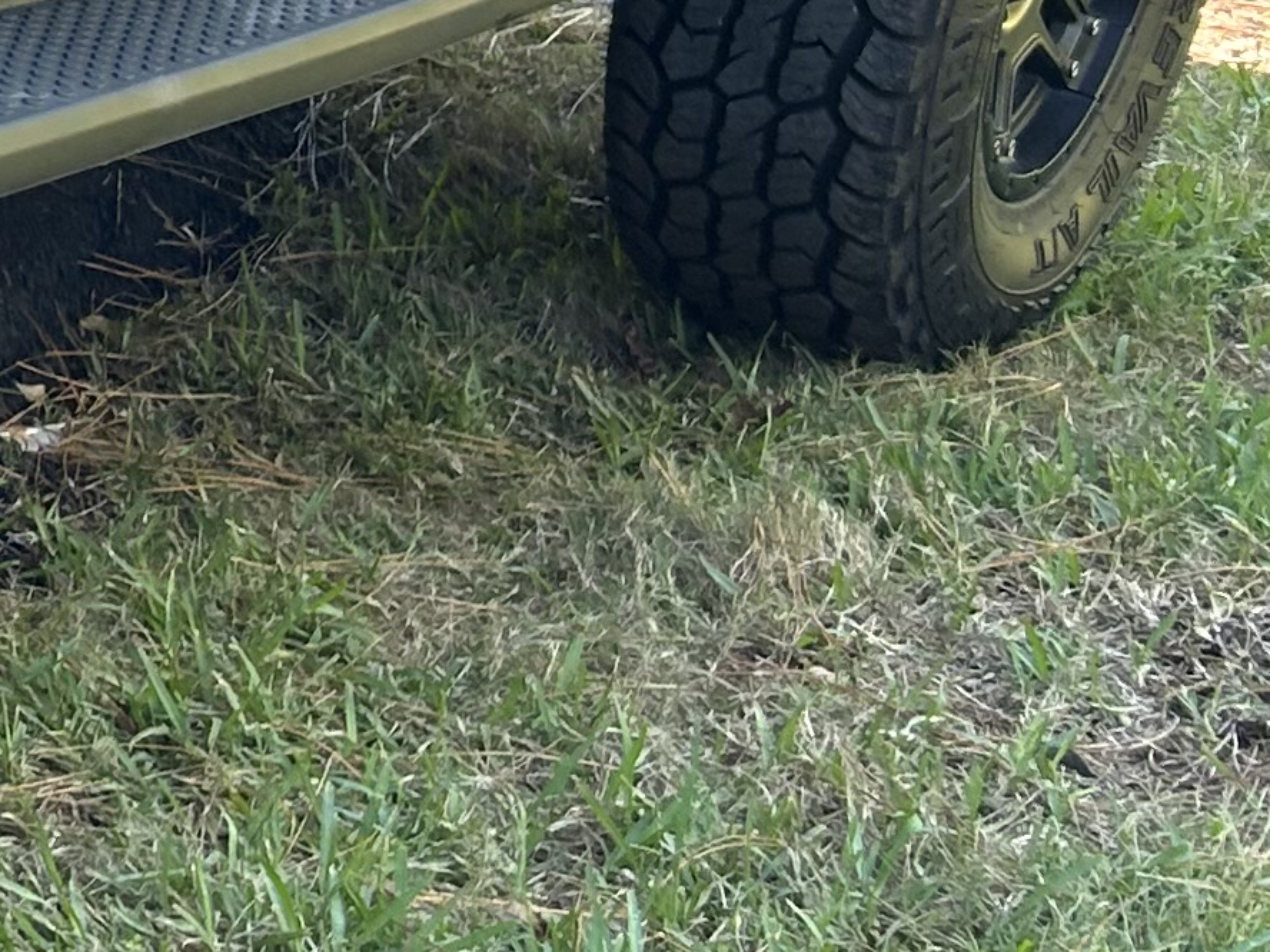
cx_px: -1427
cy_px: -286
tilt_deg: -13.6
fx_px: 4329
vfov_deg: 12.2
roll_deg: -4.9
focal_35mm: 118
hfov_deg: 13.7
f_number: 1.5
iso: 40
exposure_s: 1/121
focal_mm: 5.7
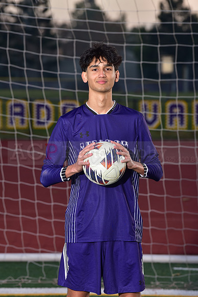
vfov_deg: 10.3
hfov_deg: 6.9
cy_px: 148
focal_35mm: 200
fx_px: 1649
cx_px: 99
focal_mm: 200
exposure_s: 1/250
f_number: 7.1
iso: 400
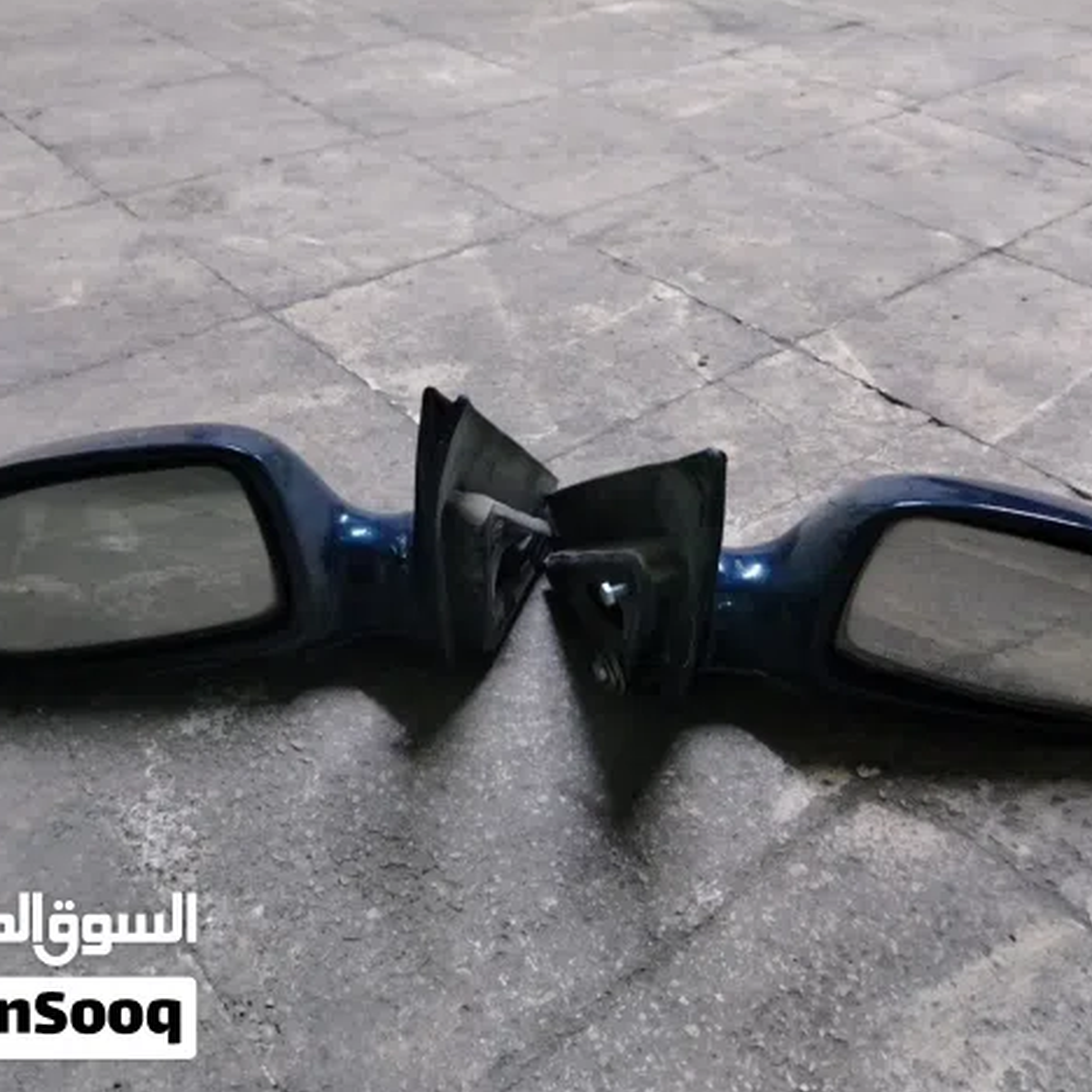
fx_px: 1035
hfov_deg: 55.6
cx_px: 548
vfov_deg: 55.6
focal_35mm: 29
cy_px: 555
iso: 5987
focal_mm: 5.25
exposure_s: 1/60
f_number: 1.75
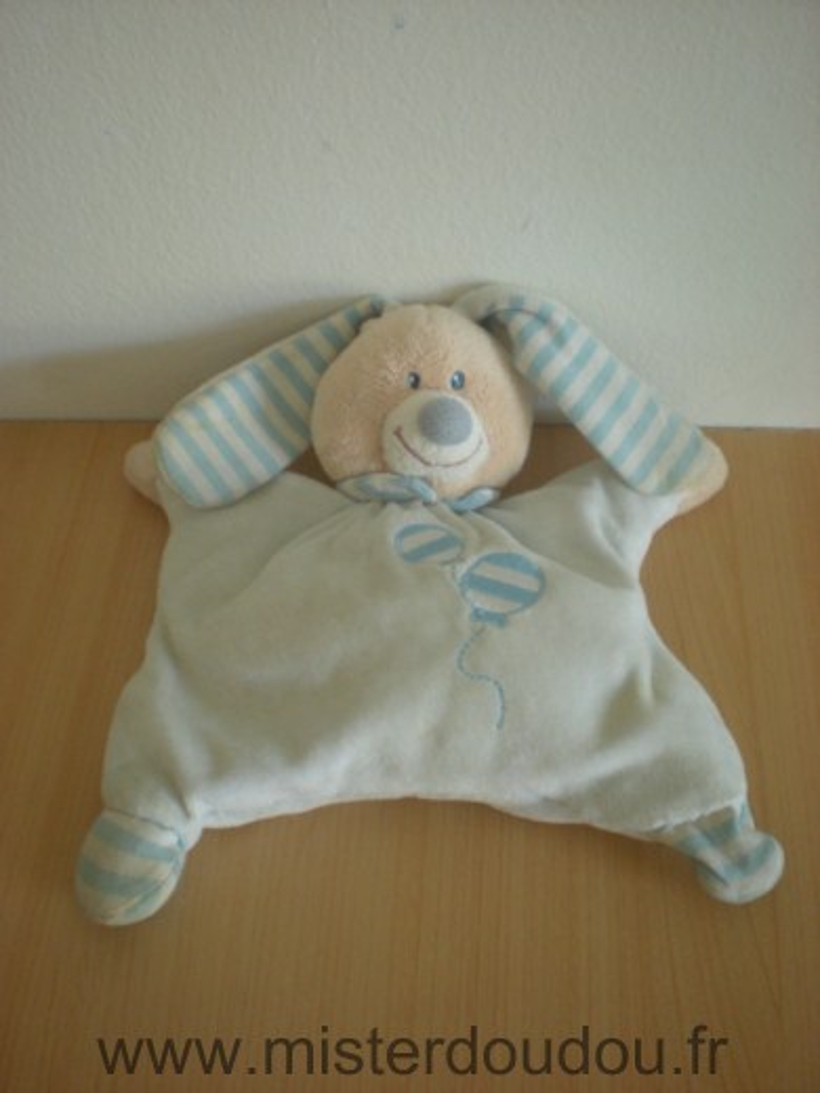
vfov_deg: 49.0
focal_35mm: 38
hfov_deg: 37.7
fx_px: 1200
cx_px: 410
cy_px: 546
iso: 200
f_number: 3.1
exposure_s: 1/25.6
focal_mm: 6.3
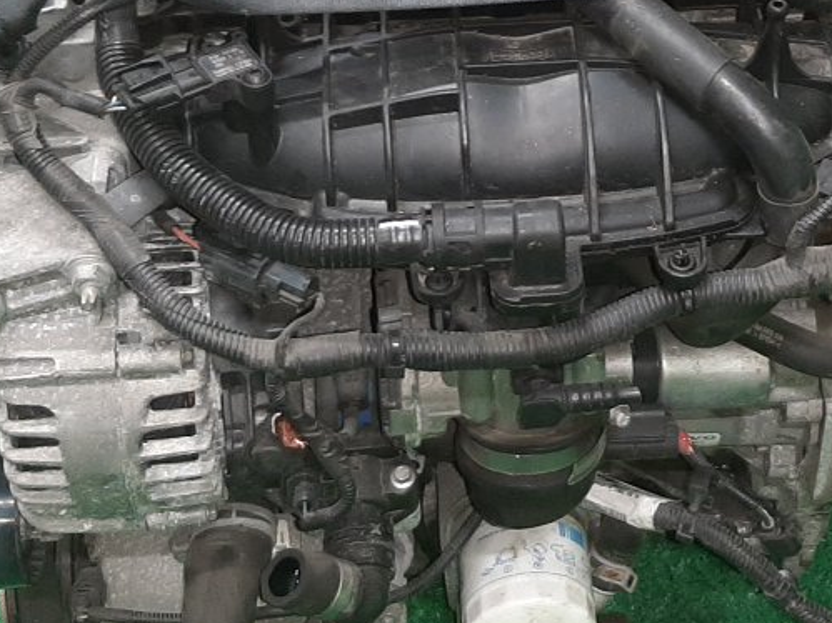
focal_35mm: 75
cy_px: 160
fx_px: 1802
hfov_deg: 25.7
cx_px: 605
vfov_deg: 19.5
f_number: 1.7
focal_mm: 3.93
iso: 168
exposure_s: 1/50
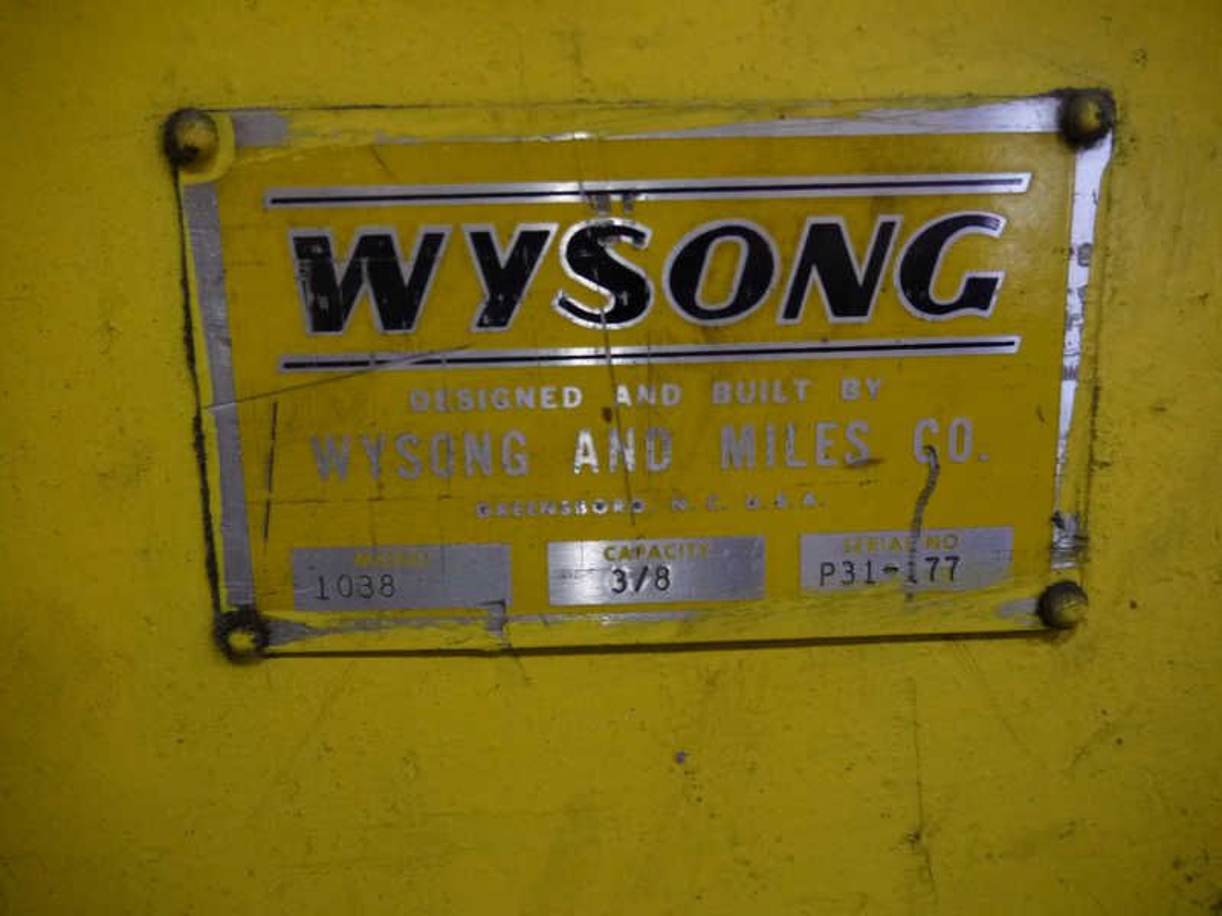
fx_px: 988
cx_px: 611
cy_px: 458
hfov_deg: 63.4
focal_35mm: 28
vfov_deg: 49.7
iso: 1600
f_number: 3.5
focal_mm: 14
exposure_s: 1/50
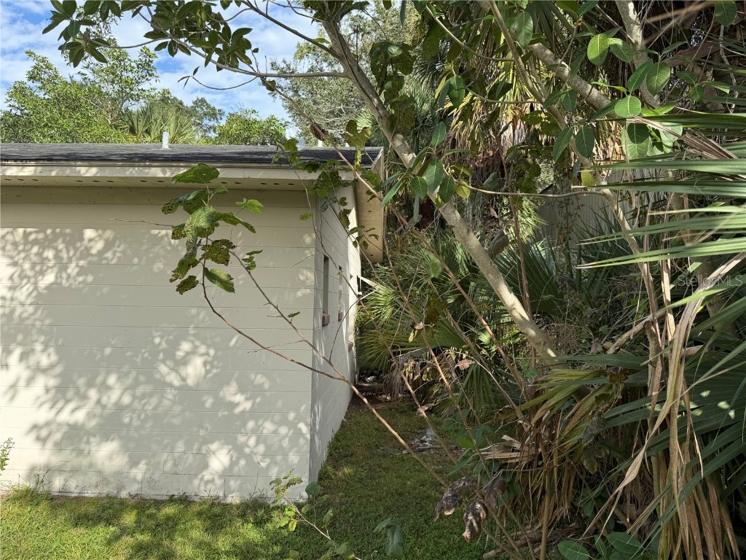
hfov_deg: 71.6
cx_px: 373
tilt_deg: +3.7
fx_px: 517
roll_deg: -0.9
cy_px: 280
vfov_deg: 56.8
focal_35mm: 24
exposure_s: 1/2525
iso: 80
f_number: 1.78
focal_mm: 6.76
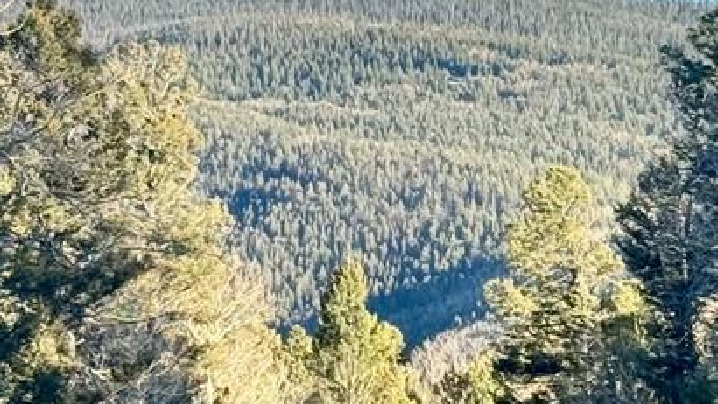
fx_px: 3885
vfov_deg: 6.0
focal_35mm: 204
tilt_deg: +0.0
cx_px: 513
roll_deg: +1.6
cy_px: 236
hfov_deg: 10.5
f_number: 1.78
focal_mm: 6.76
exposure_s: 1/1458
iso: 64
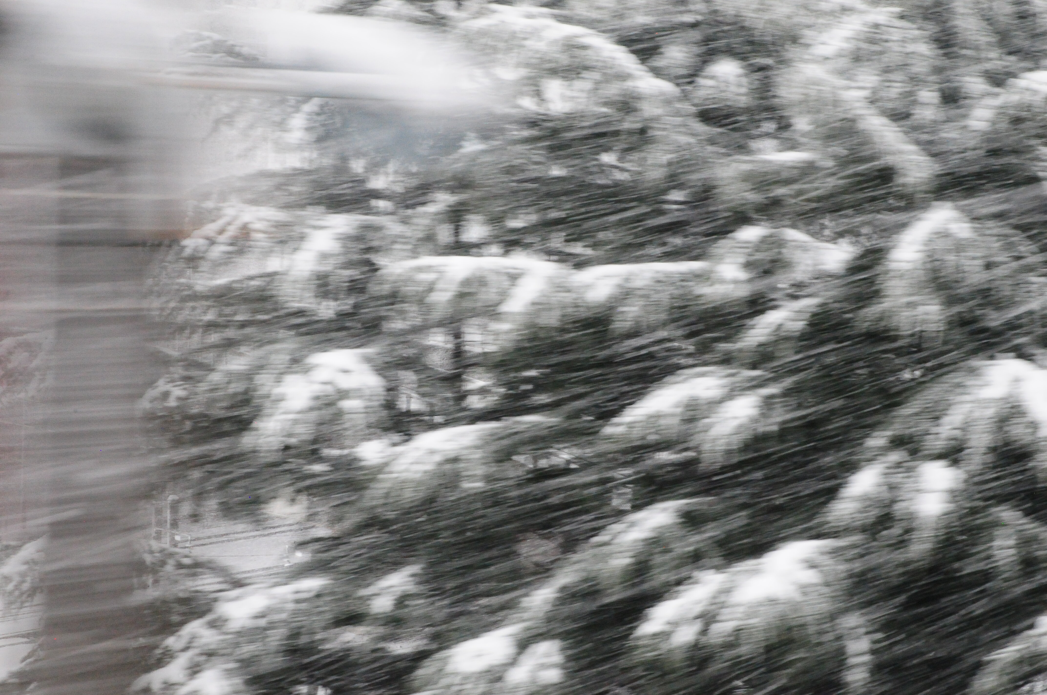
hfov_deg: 26.0
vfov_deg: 17.4
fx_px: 2266
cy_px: 348
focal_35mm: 78
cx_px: 524
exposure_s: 1/30
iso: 2500
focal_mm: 52
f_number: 25
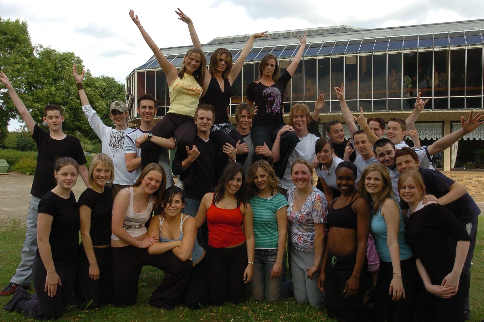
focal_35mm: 33
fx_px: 443
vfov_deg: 39.9
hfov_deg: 57.3
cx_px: 242
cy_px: 161
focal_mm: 22
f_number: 9
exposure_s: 1/250
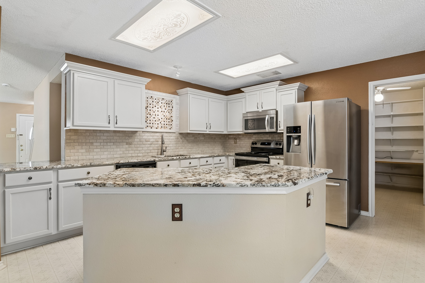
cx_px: 212
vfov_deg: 67.4
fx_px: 212
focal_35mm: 18
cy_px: 142
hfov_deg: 90.0
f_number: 8
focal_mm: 12
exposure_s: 1/30
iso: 320
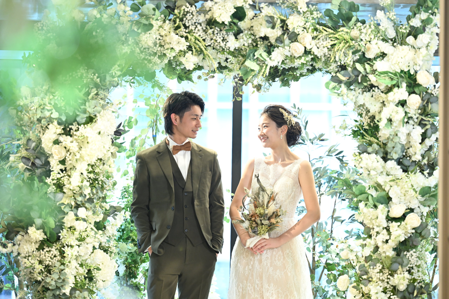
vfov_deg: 11.9
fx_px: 1434
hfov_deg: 17.8
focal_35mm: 115
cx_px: 224
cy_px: 150
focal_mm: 115
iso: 1250
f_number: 2.8
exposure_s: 1/80
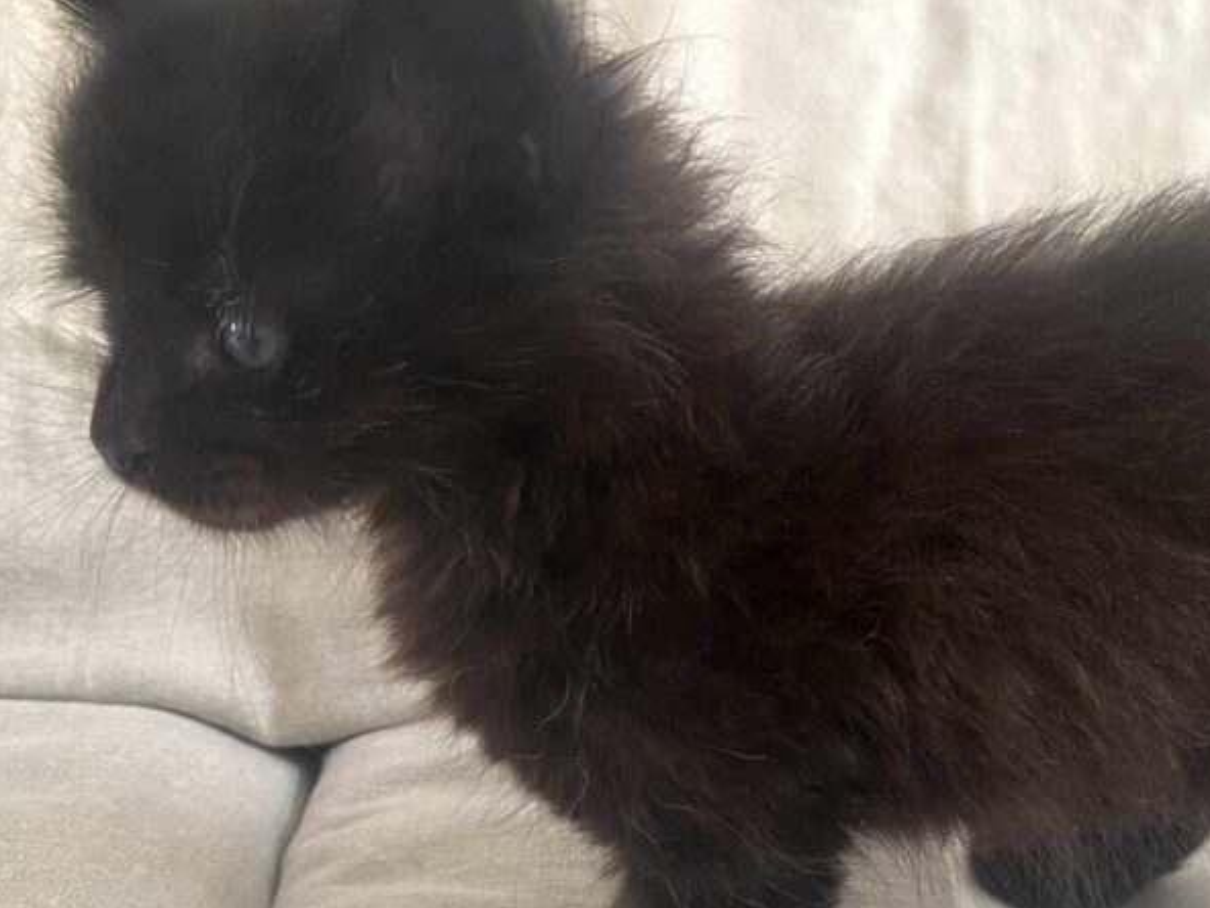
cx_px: 784
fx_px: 1433
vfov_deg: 35.1
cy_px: 483
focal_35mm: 41
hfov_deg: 45.2
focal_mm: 4.2
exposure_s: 1/60
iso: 125
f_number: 1.8
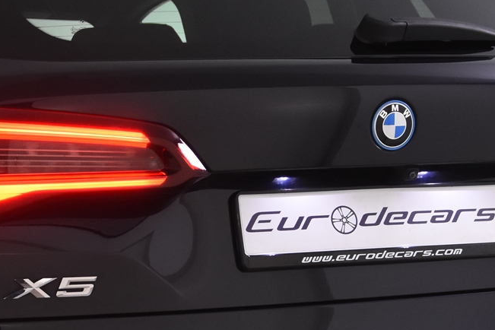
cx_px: 163
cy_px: 297
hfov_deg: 17.7
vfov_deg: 11.8
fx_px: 1581
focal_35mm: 115
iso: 1600
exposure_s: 1/80
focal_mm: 26
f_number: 4.5
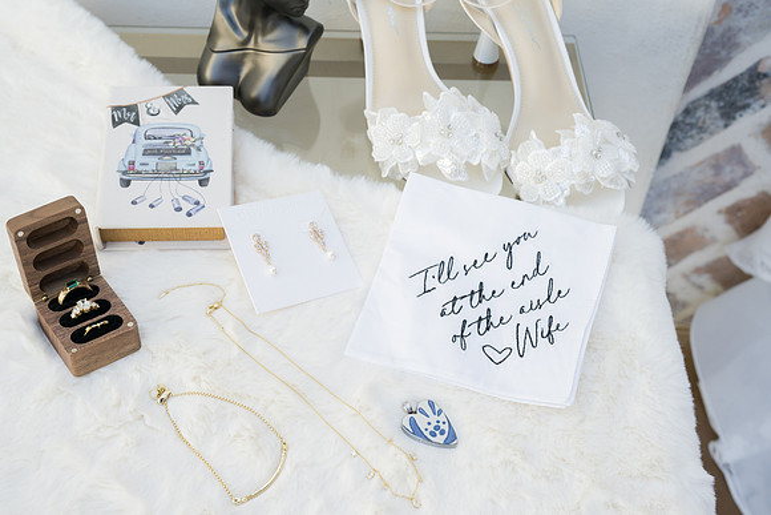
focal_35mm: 53
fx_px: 1138
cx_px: 379
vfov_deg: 25.5
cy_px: 238
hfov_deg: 37.4
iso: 200
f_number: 8
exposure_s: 1/80
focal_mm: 48
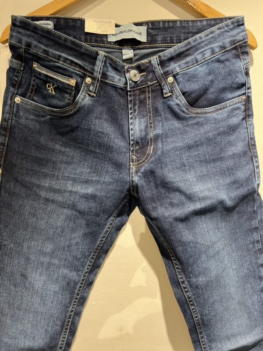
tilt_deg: -6.4
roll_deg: -0.1
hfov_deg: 53.1
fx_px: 263
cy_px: 176
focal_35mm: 26
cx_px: 132
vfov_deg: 67.3
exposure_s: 1/50
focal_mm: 5.7
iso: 125
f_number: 1.5
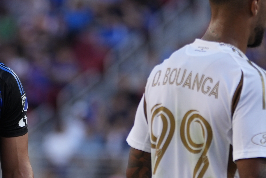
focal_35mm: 1027
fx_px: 7588
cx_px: -76
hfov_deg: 2.0
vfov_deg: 1.3
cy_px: 180
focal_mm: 200
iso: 320
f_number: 2.8
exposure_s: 1/1600
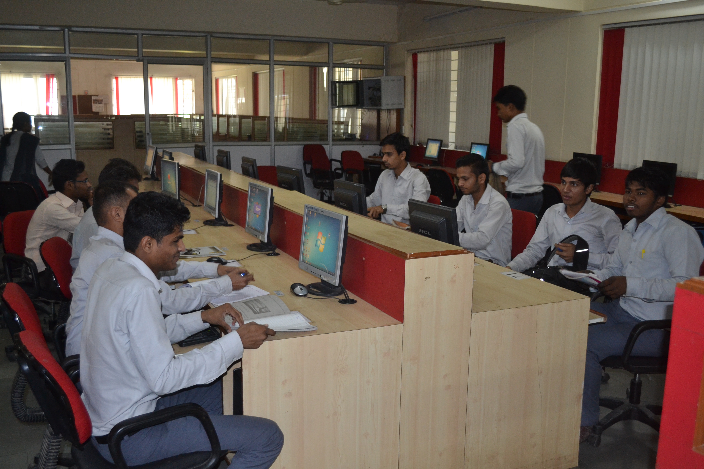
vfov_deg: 40.0
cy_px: 234
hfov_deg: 57.2
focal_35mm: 33
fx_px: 645
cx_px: 352
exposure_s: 1/60
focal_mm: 22
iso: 1100
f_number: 4
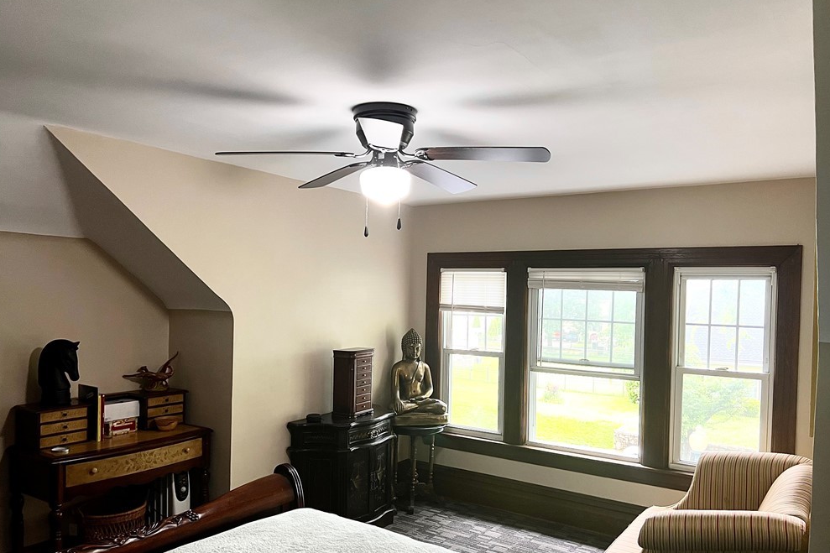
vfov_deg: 46.3
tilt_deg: -1.8
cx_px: 410
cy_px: 312
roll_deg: -1.5
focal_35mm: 28
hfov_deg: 65.5
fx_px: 645
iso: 125
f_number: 1.5
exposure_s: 1/72
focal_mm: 5.7
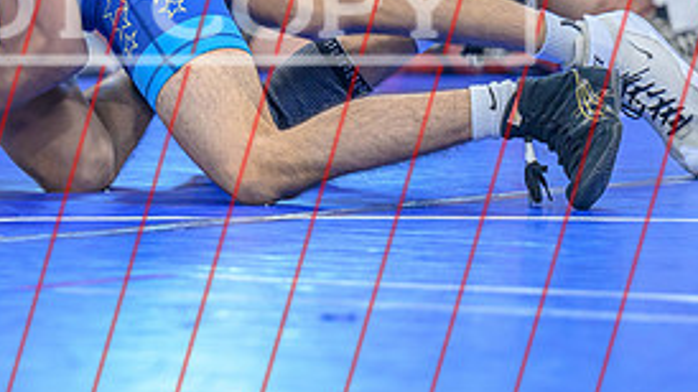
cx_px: 4
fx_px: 7568
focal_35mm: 409
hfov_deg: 5.3
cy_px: 35
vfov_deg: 3.0
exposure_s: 1/640
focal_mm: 145
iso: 2500
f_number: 2.8
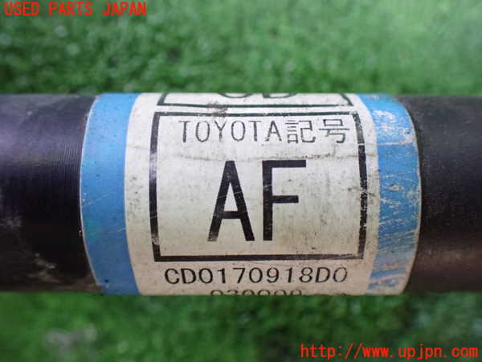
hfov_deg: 60.0
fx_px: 418
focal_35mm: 30
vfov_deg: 46.8
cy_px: 181
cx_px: 241
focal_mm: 5.4
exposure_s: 1/80
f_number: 2.3
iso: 800
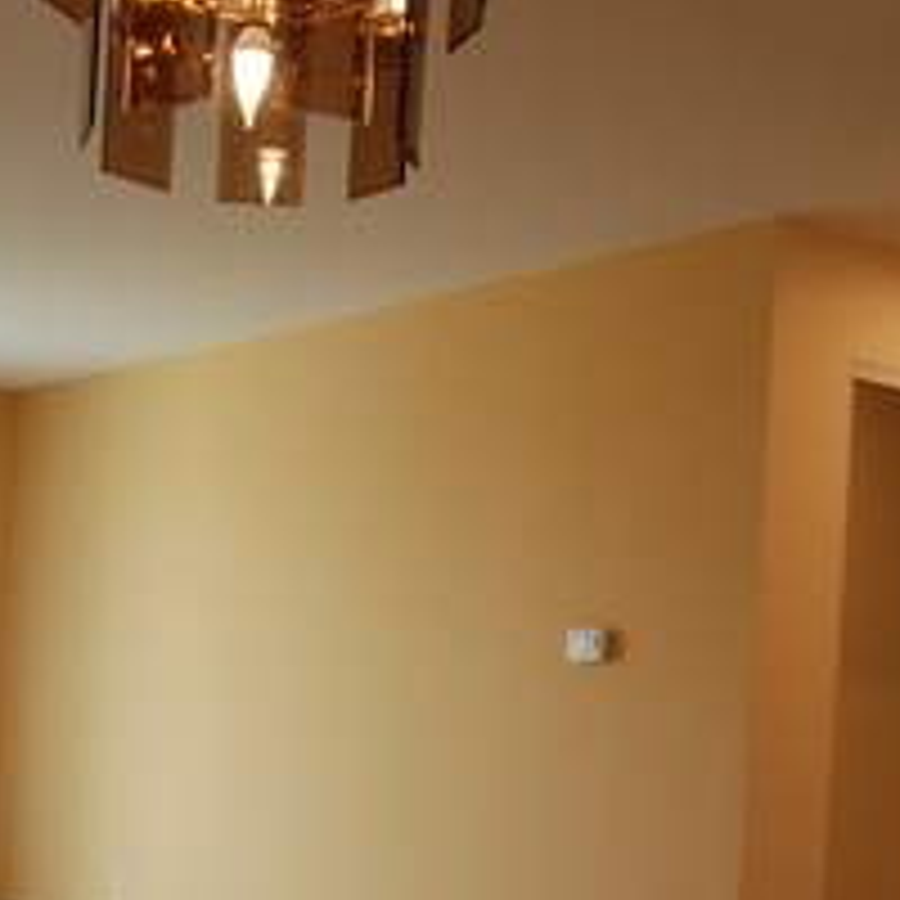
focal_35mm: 61
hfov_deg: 28.0
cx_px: 378
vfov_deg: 27.4
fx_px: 1805
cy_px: 729
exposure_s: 1/50
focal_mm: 15
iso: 200
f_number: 3.5
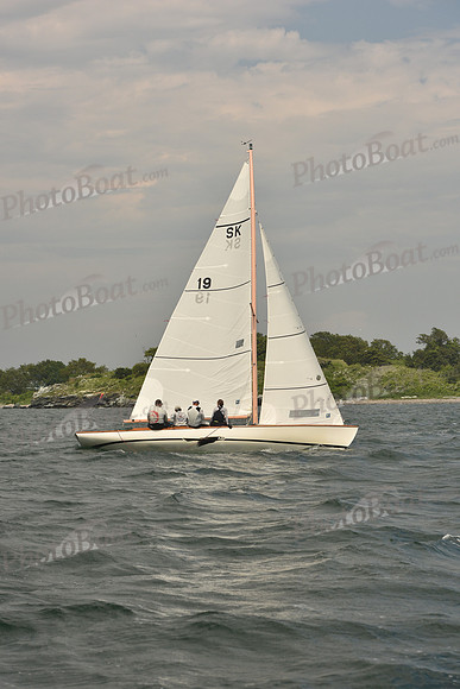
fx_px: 1647
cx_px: 230
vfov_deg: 23.6
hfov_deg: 15.9
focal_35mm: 86
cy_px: 344
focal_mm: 86
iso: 250
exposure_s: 1/640
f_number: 8
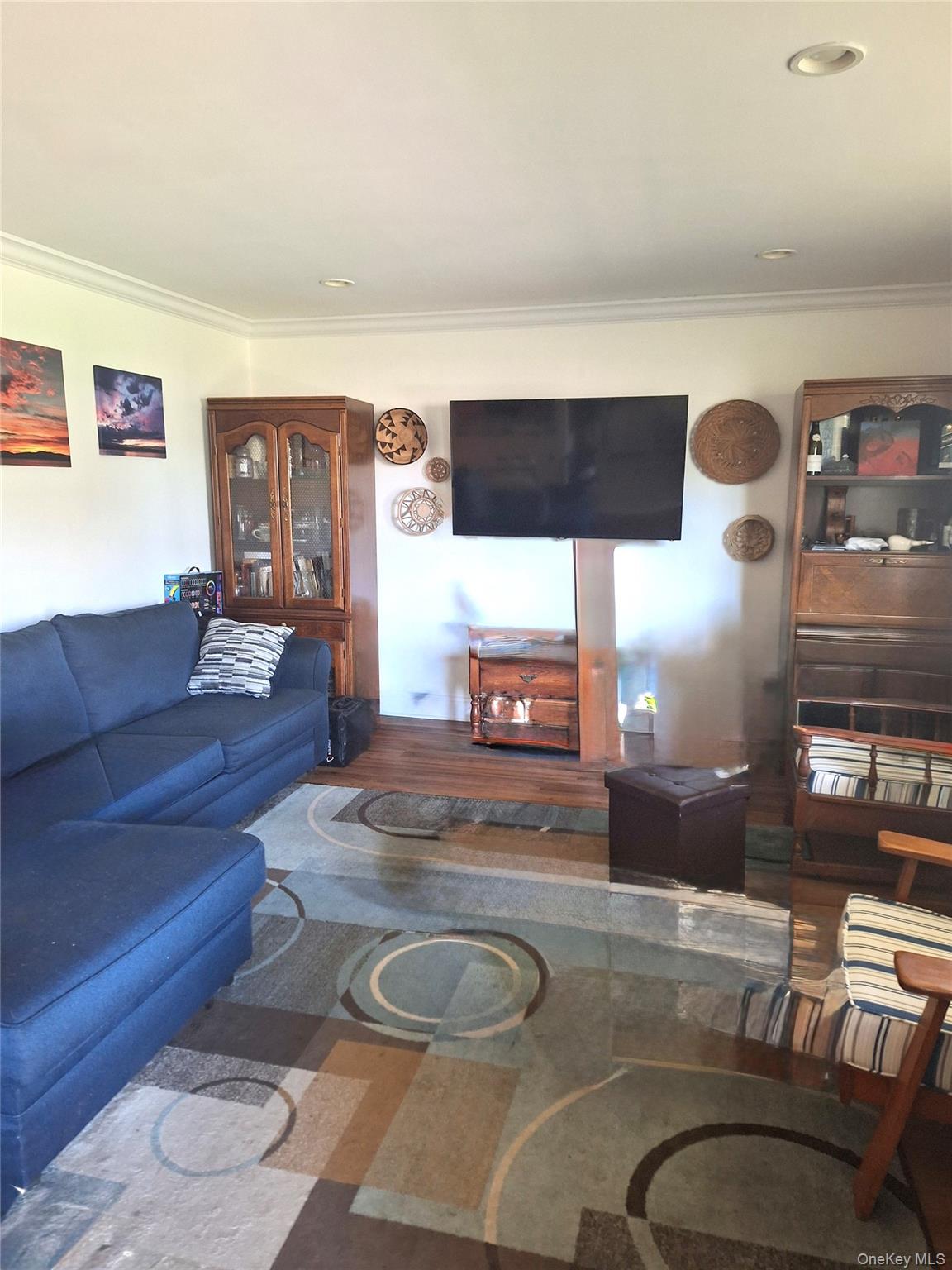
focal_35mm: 23
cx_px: 476
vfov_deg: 73.9
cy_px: 635
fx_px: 843
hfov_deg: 58.9
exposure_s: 1/24
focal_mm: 5.54
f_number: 1.8
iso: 250
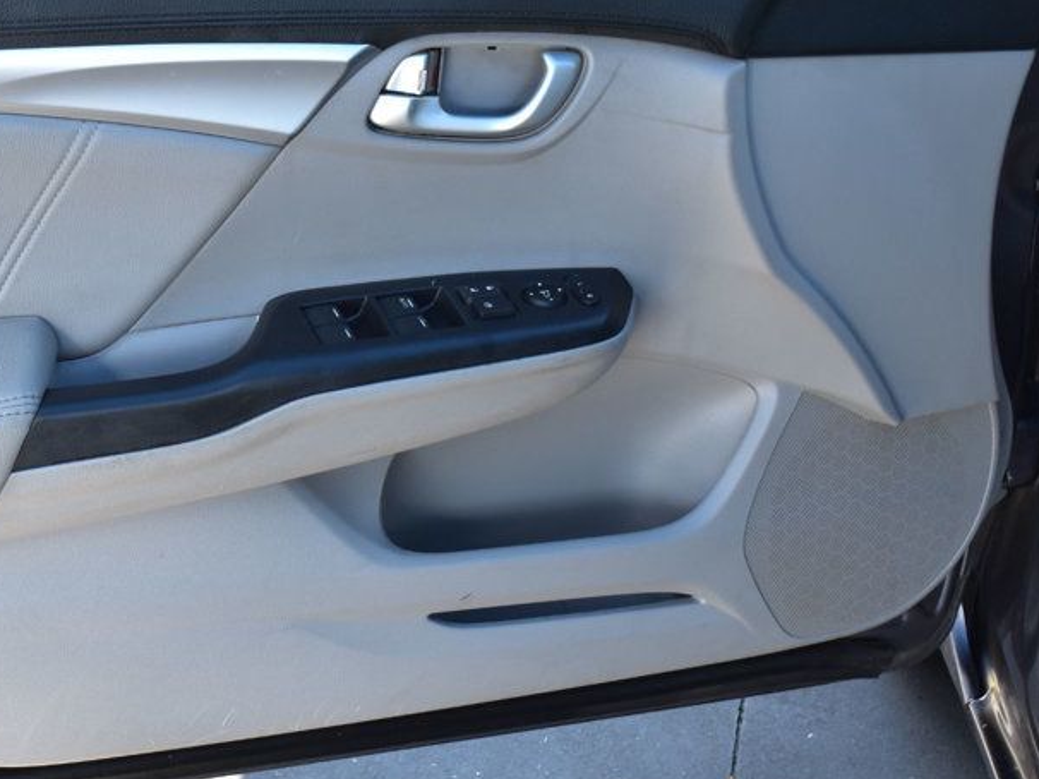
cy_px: 309
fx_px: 2340
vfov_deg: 18.9
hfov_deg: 24.8
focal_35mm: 78
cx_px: 278
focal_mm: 32
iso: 400
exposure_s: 1/40
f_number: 7.1
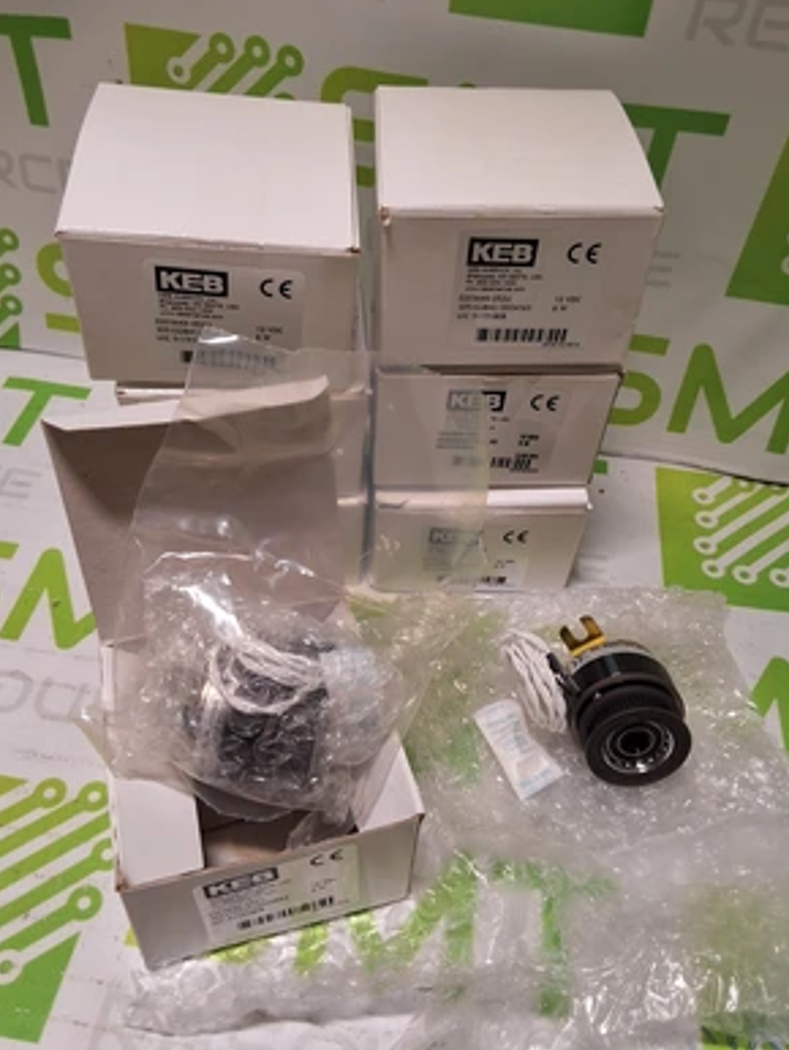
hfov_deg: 48.3
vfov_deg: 61.6
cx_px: 394
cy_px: 509
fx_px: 880
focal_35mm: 29
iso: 32
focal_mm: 2.91
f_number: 1.9
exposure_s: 1/50
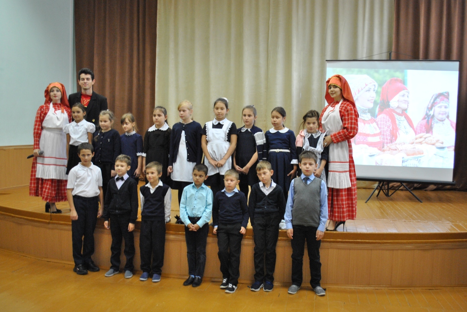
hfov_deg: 57.2
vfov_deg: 40.0
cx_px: 234
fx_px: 428
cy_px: 156
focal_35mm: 33
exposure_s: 1/30
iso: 800
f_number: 4
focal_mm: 22
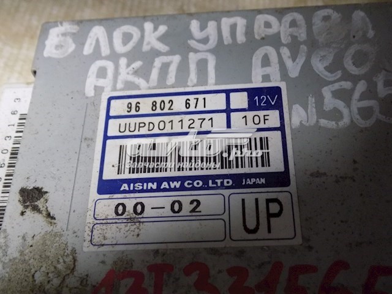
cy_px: 147
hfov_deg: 45.8
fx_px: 464
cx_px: 196
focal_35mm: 41
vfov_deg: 35.1
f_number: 3.6
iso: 400
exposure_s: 1/15
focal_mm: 7.3
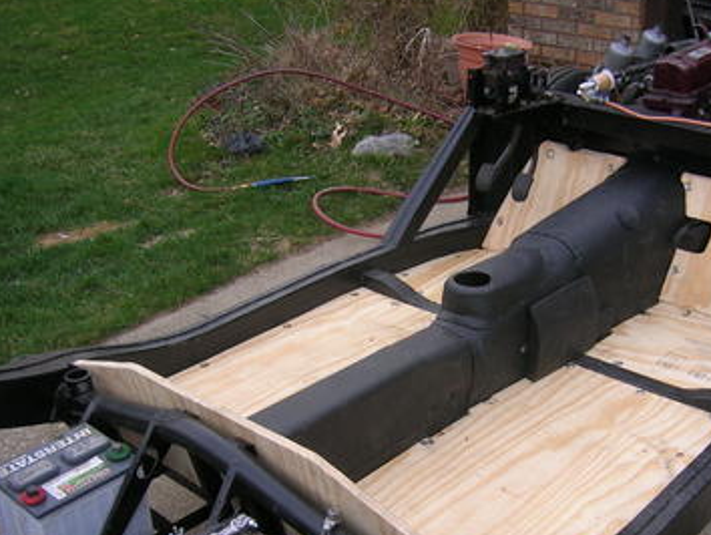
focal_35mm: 48
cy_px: 363
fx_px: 987
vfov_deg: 30.1
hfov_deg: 39.4
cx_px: 432
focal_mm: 5.7
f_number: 2.9
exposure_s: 1/39.5
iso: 50
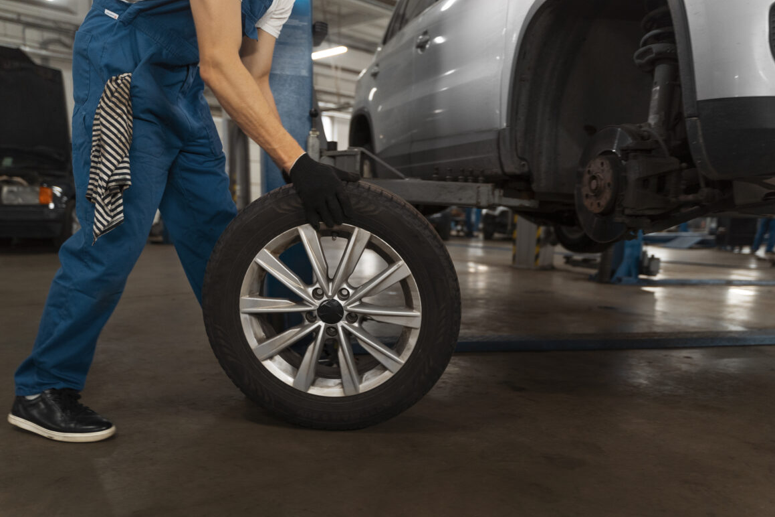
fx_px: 624
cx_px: 396
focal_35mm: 29
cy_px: 267
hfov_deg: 63.7
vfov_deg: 44.9
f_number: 2.8
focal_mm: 28
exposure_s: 1/160
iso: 1250
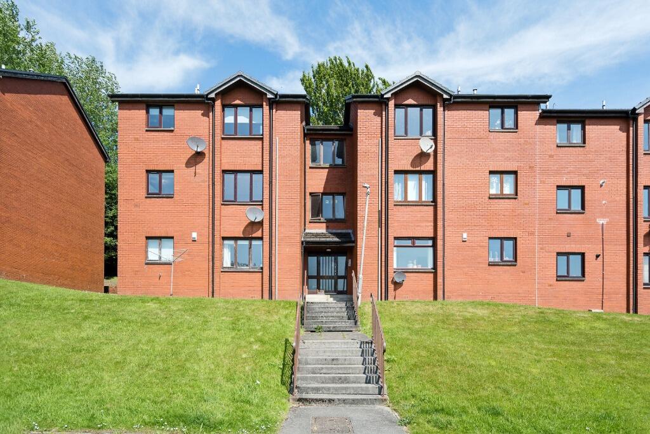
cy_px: 217
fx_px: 361
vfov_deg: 61.9
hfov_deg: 84.0
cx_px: 325
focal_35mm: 20
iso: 800
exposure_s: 1/8000
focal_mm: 20
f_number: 4
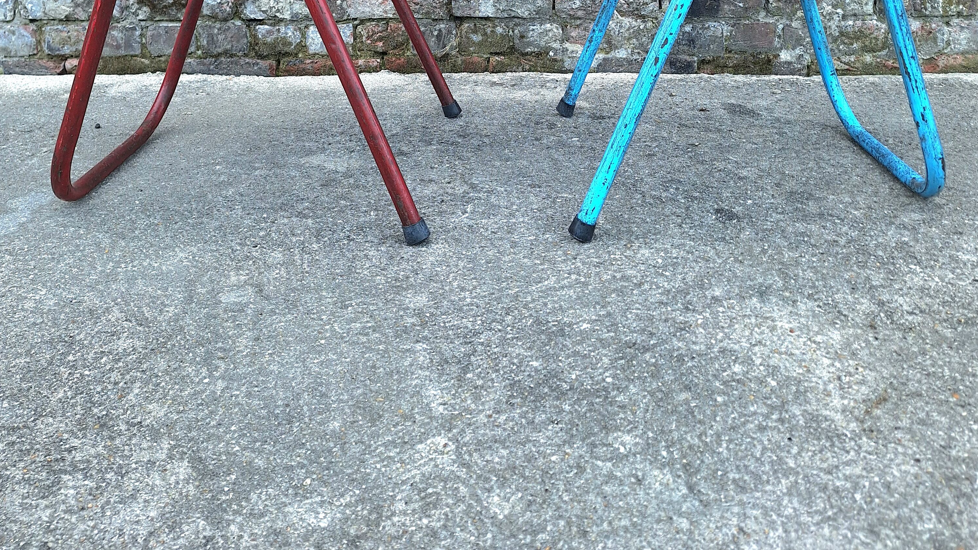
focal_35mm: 34
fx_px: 882
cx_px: 494
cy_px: -36
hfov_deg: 58.0
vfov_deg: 31.3
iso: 40
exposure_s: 1/161
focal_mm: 5.54
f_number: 1.8
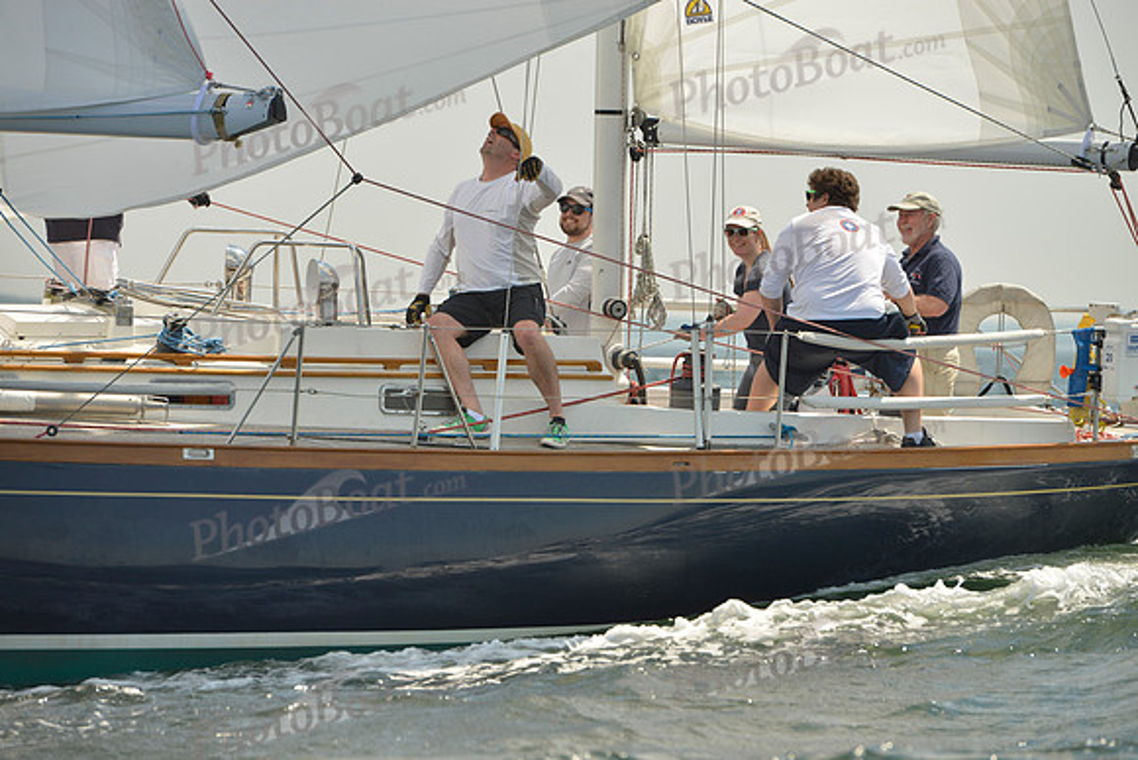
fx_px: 5533
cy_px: 380
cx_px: 569
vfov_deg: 7.9
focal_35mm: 175
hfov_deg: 11.7
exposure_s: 1/1250
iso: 200
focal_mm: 175
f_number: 6.3
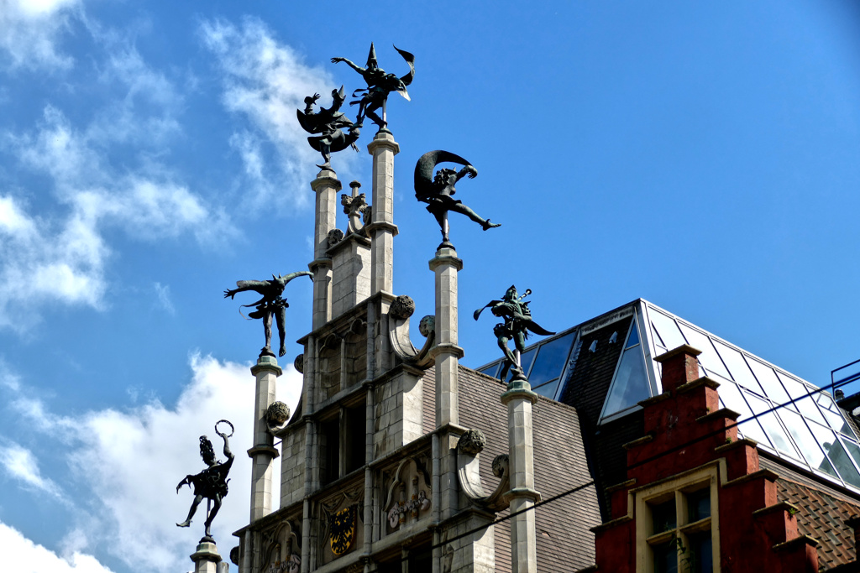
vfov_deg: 14.7
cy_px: 286
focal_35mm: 93
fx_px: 2222
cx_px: 430
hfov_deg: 21.9
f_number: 3.8
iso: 125
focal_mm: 34
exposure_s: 1/1300
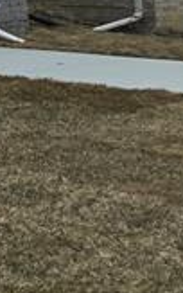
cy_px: -196
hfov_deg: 6.0
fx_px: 1220
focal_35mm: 153
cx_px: -710
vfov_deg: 12.7
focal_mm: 6.3
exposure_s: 1/180
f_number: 1.7
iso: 16
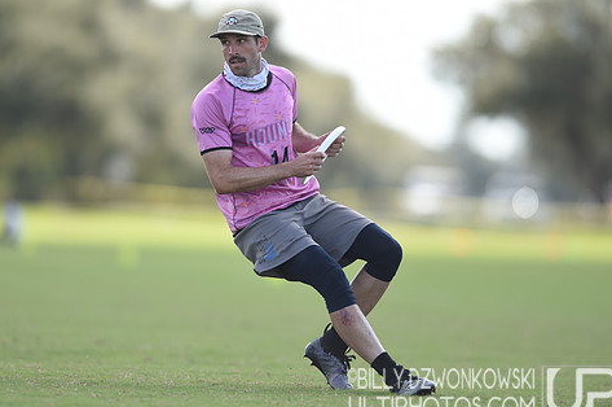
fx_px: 8336
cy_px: 181
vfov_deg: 2.8
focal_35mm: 491
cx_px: 265
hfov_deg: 4.2
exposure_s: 1/1250
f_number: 2.8
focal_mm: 400
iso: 200
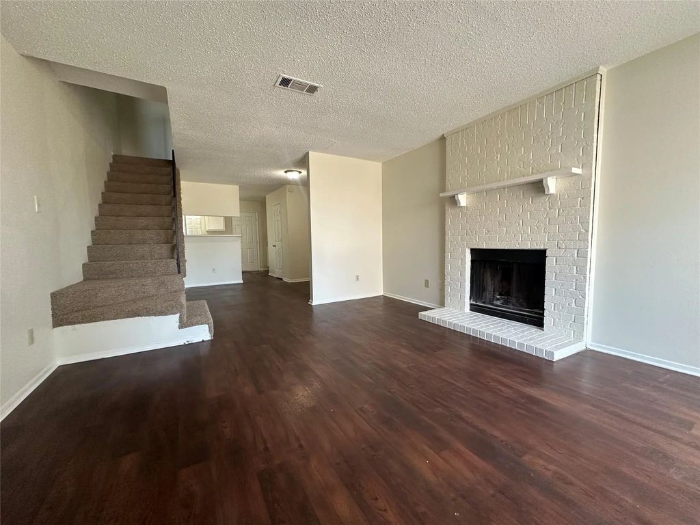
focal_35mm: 14
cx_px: 350
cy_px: 262
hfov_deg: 102.1
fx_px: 283
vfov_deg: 85.7
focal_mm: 2.22
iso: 200
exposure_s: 1/99
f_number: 2.2
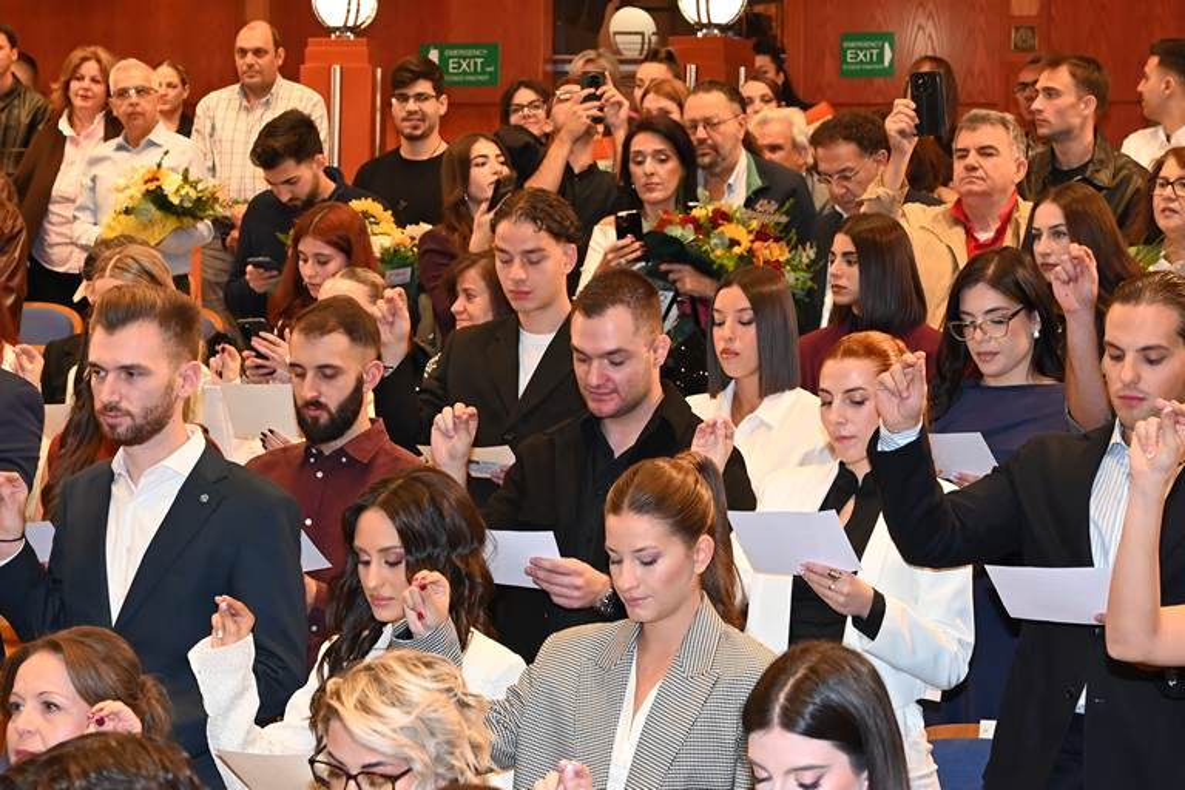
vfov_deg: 13.0
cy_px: 395
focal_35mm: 105
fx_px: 3456
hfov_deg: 19.5
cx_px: 592
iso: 1600
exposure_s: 1/60
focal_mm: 70
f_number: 8
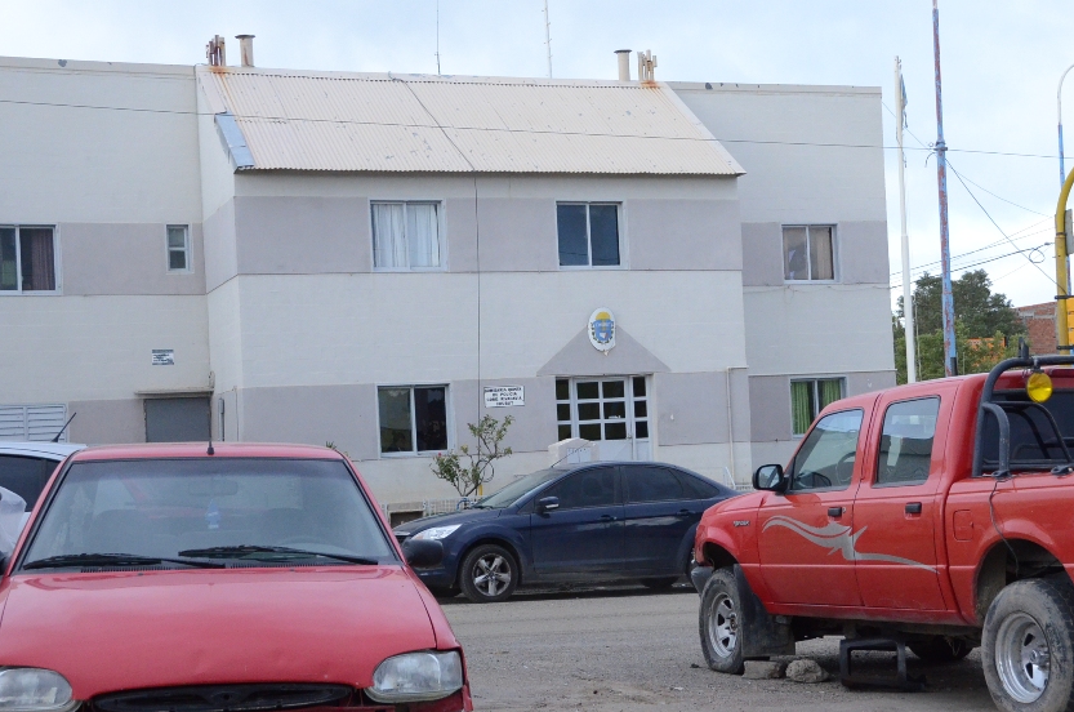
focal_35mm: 59
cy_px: 378
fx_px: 1757
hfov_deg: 34.0
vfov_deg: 22.9
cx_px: 591
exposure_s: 1/1600
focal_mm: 32
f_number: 5.6
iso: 2500
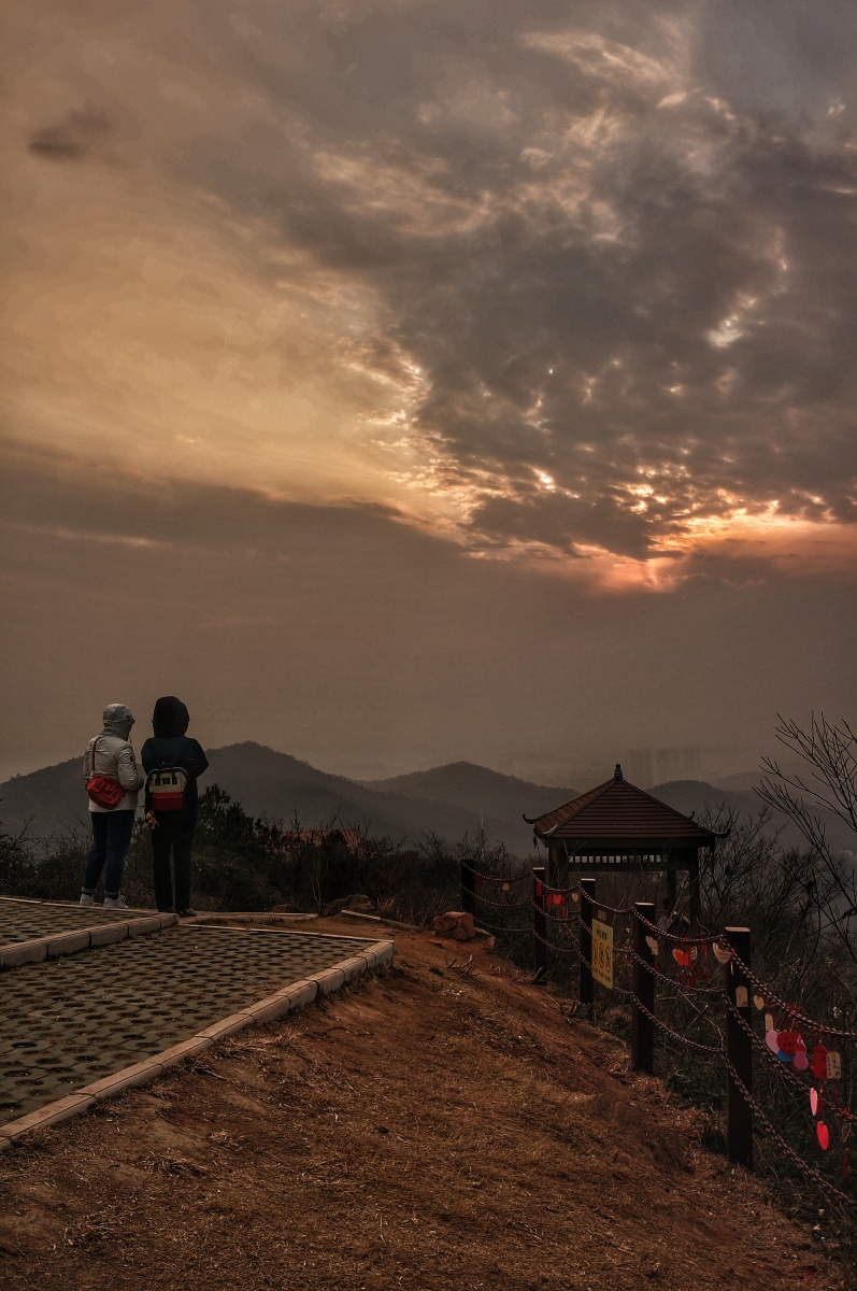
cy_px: 646
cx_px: 428
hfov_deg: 38.3
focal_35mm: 34
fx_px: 1235
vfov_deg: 55.2
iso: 100
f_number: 7.1
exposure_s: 1/80
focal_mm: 23
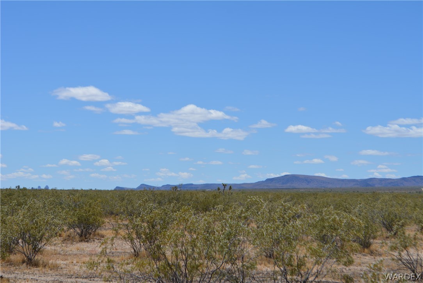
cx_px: 212
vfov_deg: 16.6
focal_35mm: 82
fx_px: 970
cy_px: 142
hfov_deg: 24.6
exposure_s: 1/320
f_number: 9
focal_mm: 55
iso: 100
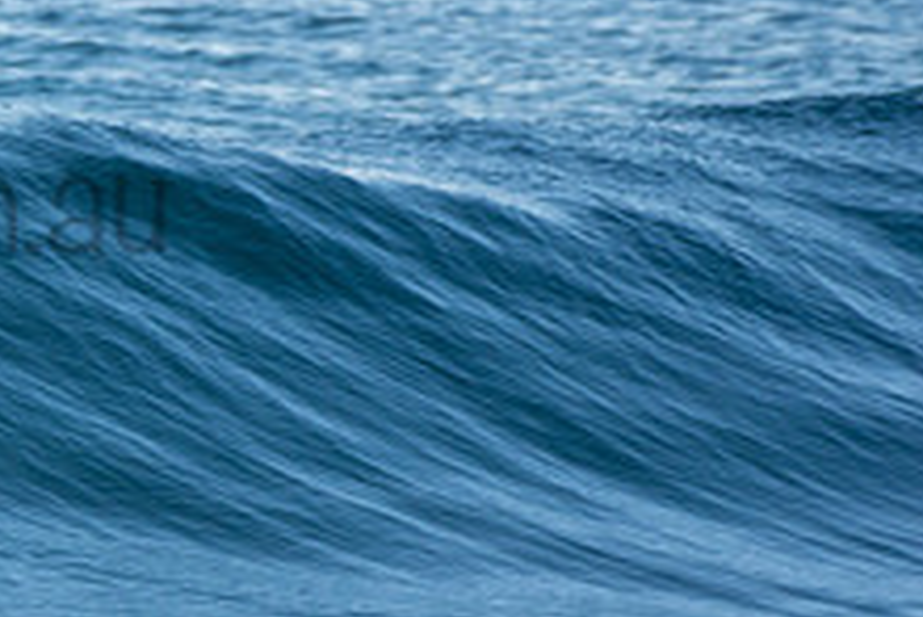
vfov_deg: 0.7
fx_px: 50643
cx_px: -277
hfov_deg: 1.0
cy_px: 157
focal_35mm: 1974
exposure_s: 1/400
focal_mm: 500
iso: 280
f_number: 5.6
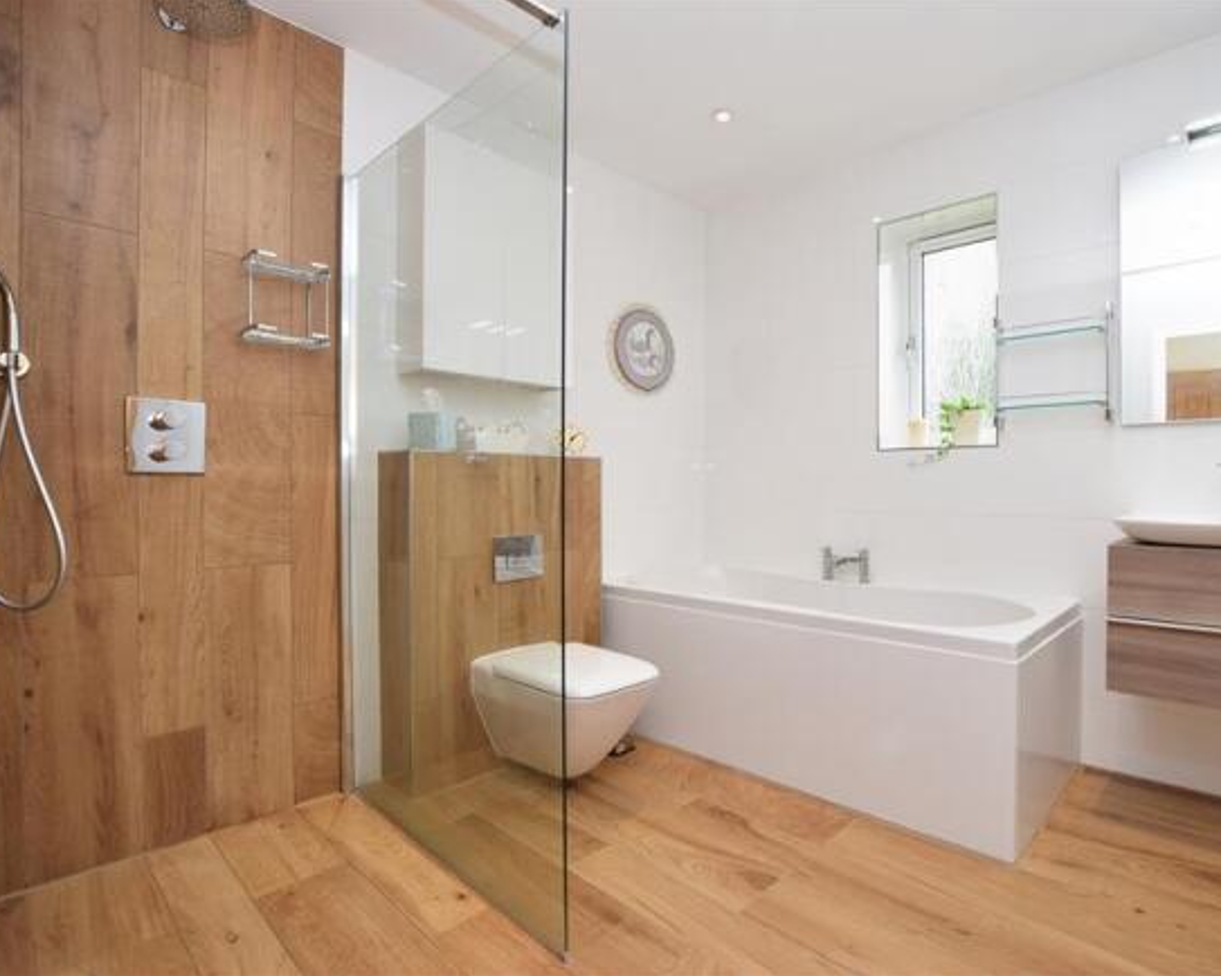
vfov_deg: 76.9
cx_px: 708
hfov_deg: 88.9
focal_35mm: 17
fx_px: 614
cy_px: 487
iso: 320
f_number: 7.1
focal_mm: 10
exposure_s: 1/30
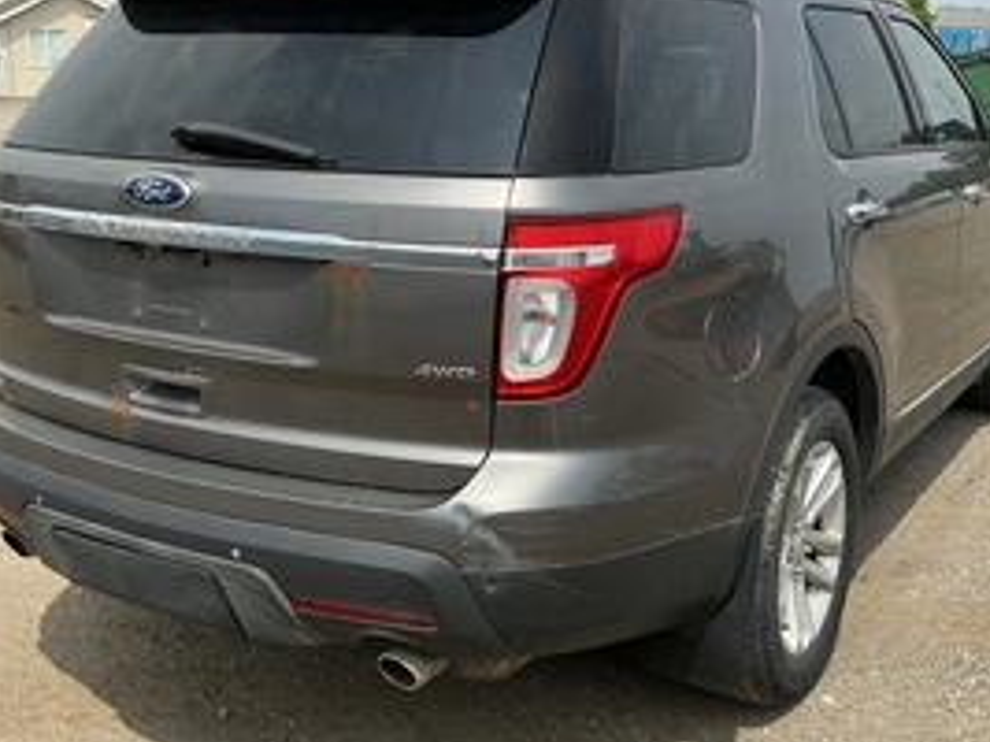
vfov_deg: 34.2
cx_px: 497
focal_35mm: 42
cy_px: 289
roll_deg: +1.2
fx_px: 1201
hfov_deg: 44.8
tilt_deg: -7.9
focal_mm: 3
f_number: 1.8
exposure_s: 1/1984
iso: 25
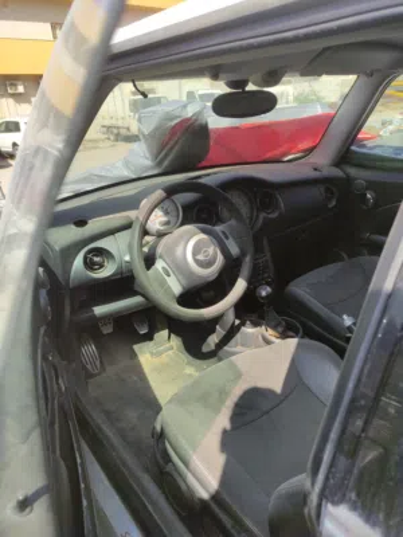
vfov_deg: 69.4
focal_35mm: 25
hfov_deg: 54.9
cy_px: 268
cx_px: 202
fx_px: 388
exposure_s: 1/1033
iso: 100
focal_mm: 5.43
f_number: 1.89
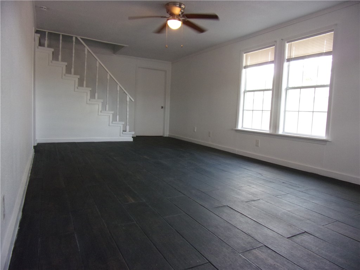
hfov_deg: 71.6
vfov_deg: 56.8
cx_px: 180
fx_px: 250
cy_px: 135
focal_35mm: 24
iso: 160
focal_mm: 4.3
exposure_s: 1/34
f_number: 3.3
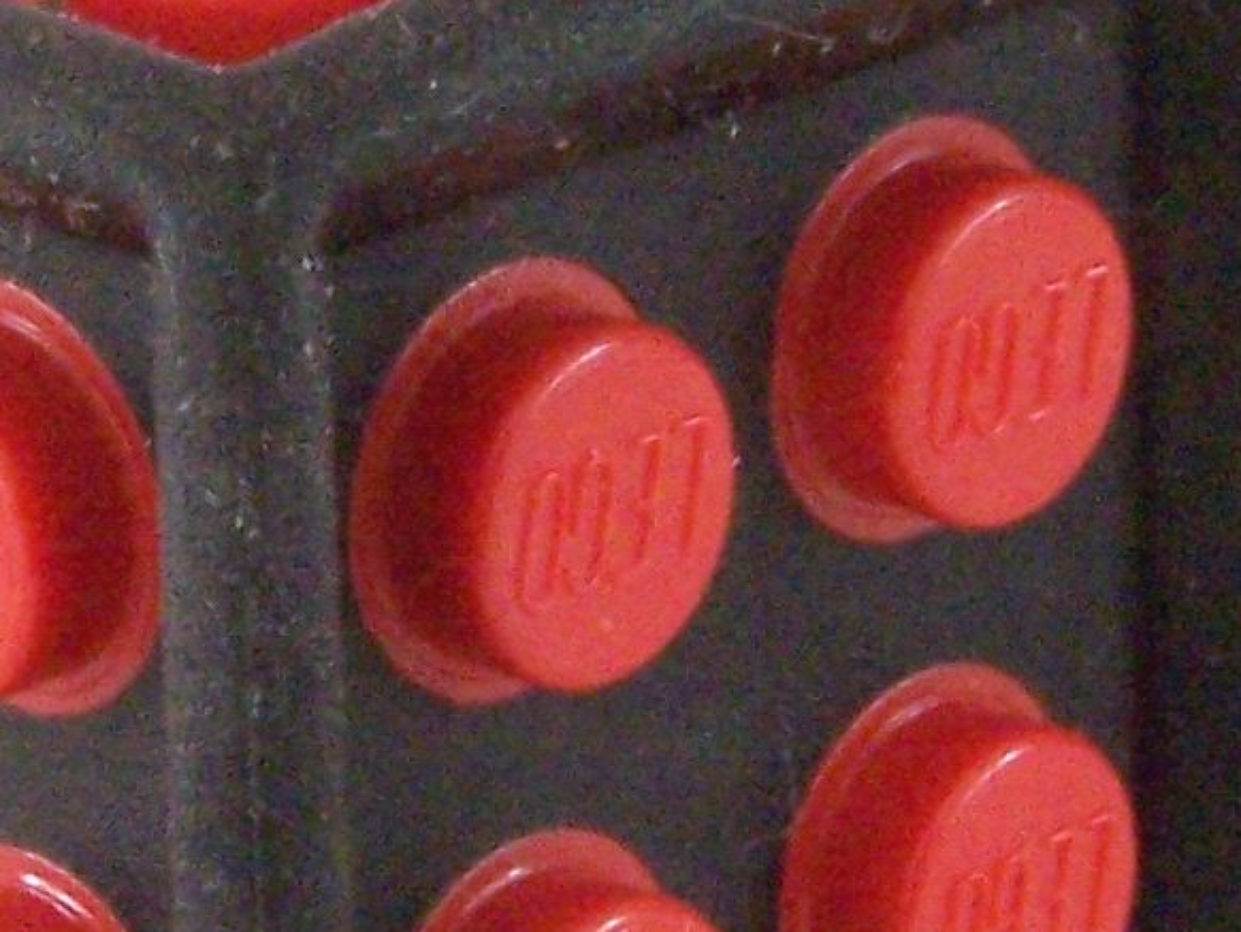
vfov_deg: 5.7
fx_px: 9361
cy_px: 488
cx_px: 307
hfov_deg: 7.6
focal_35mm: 261
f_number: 8
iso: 400
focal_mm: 9.8
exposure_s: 1/4
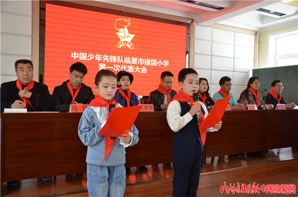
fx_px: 260
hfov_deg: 59.6
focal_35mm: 32
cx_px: 149
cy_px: 98
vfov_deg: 41.5
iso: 400
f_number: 4
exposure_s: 1/60
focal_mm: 21
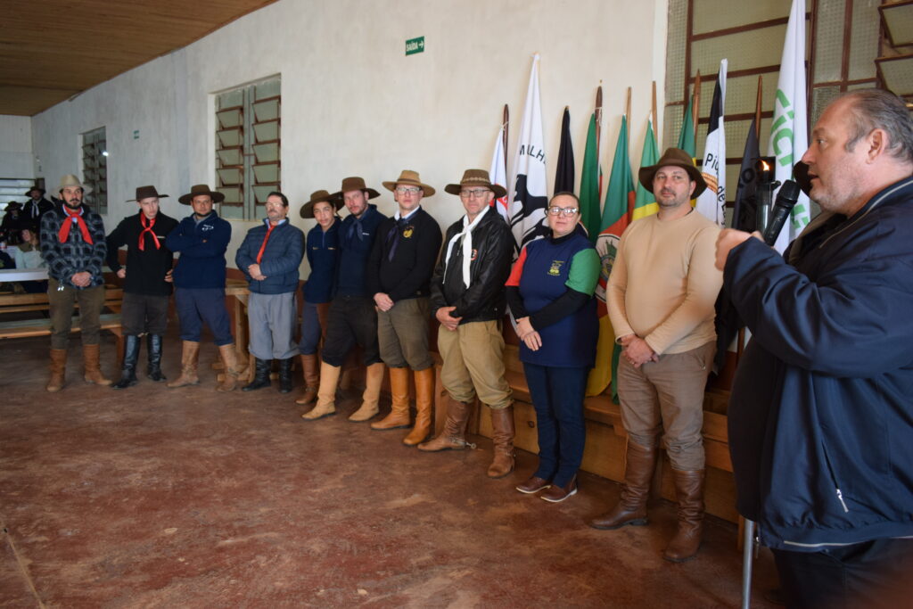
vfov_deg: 43.6
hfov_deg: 61.9
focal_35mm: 30
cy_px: 304
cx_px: 456
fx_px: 761
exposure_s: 1/60
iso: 1250
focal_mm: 20
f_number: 3.8
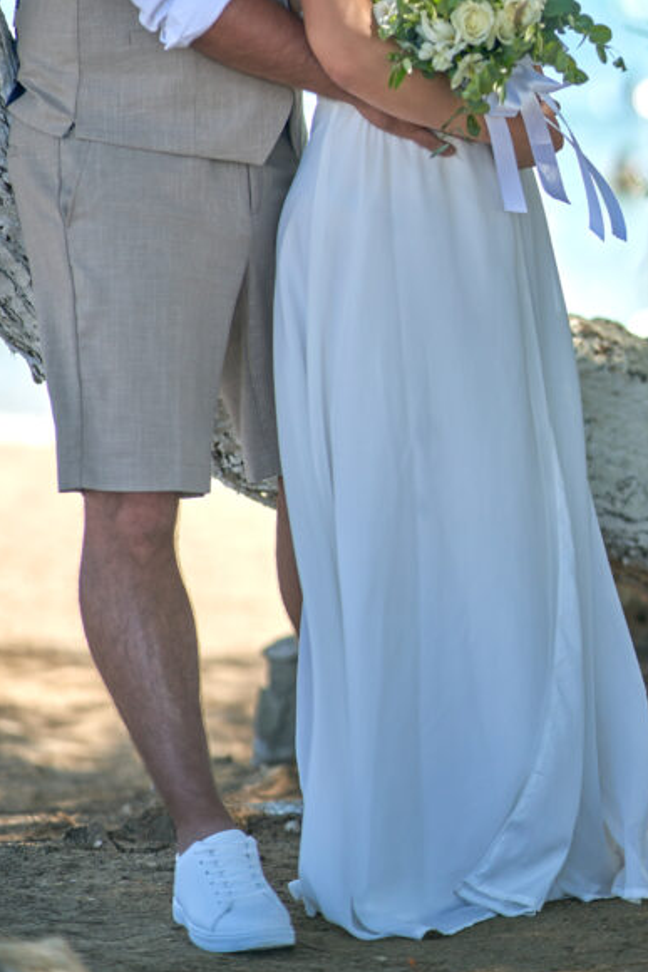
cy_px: 159
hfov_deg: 9.2
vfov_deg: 13.6
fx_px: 4047
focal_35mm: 150
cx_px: 352
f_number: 1.4
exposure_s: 1/4000
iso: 100
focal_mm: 85
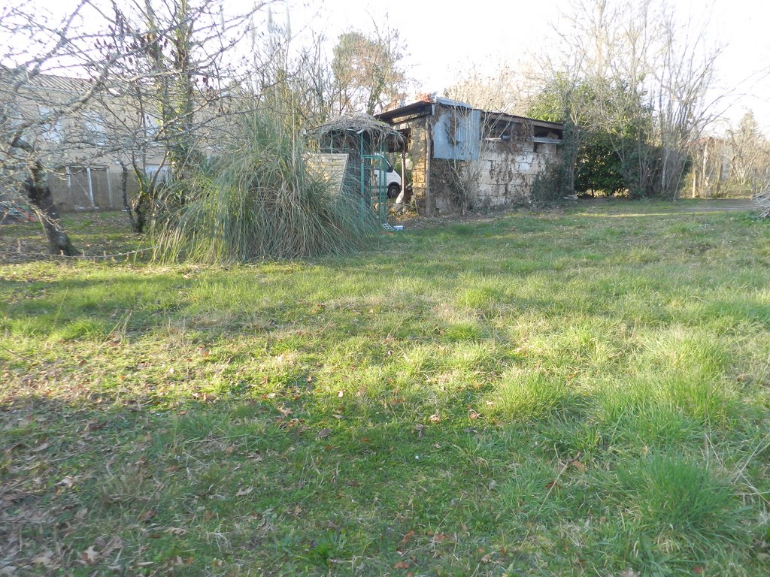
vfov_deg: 58.9
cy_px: 288
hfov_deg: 73.9
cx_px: 385
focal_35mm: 23
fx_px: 512
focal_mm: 4
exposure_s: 1/160
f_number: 3.4
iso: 160
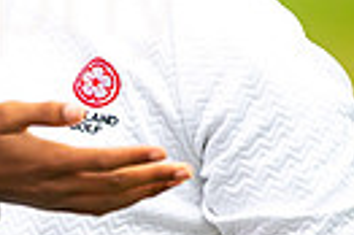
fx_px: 13052
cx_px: -157
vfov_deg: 1.0
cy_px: -135
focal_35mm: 1329
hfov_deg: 1.6
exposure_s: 1/500
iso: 1000
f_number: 4
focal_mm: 300
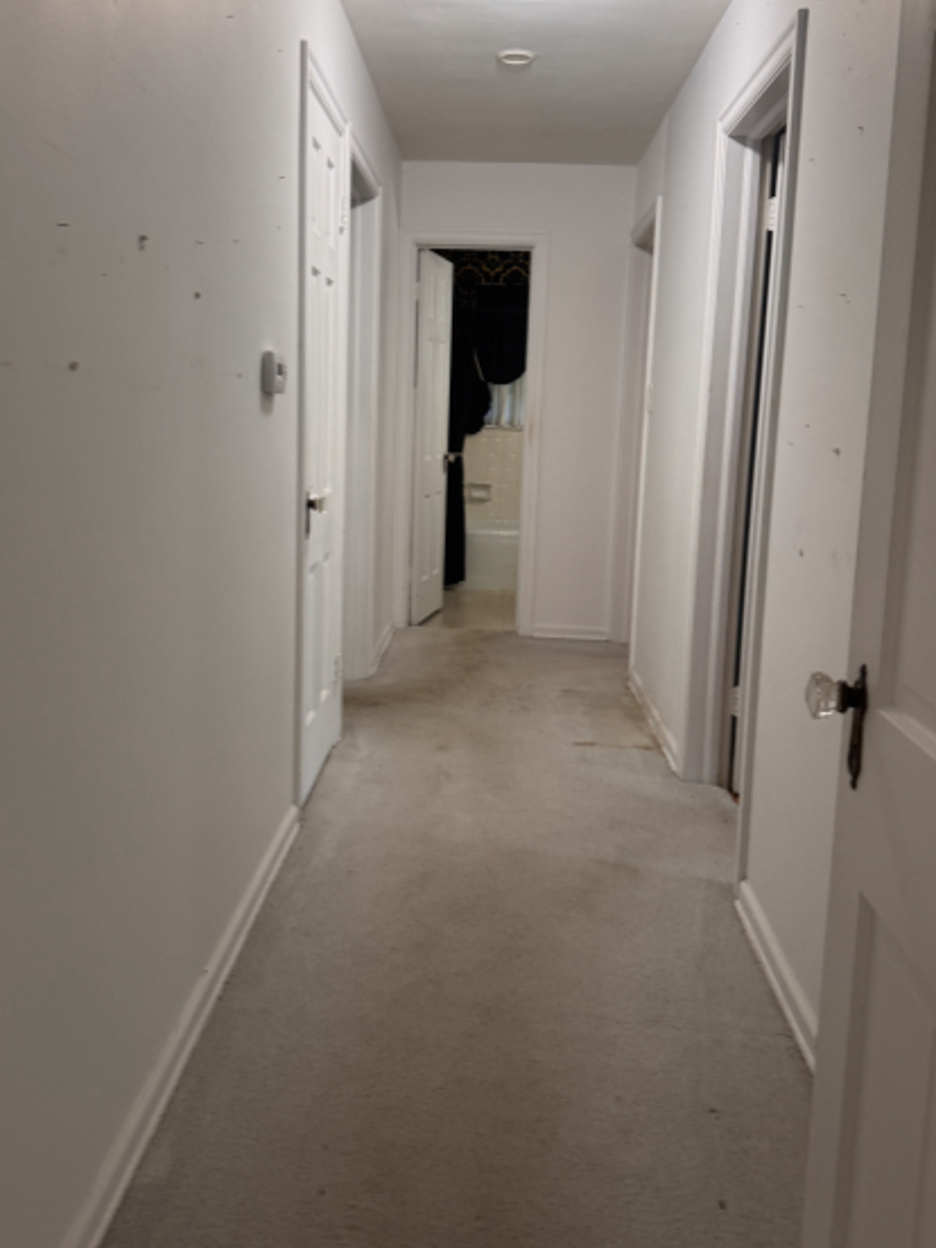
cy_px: 548
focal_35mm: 29
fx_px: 1046
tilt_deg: -7.7
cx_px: 425
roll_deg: -2.0
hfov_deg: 48.2
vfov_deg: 61.5
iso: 125
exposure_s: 1/60
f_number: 1.78
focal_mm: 6.76
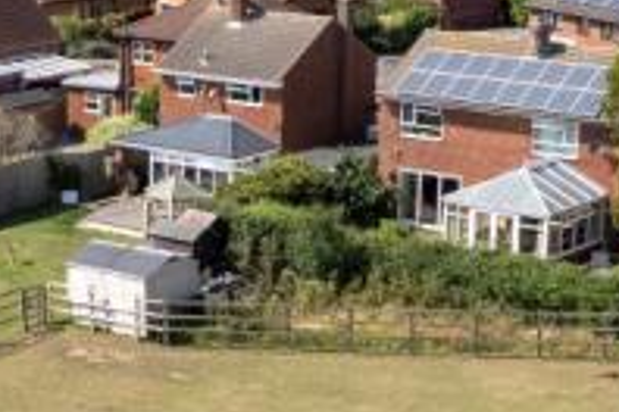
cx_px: 63
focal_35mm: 114
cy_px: 331
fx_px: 1960
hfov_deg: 17.7
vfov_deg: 12.0
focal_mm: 8.38
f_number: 2.8
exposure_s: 1/4000
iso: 120
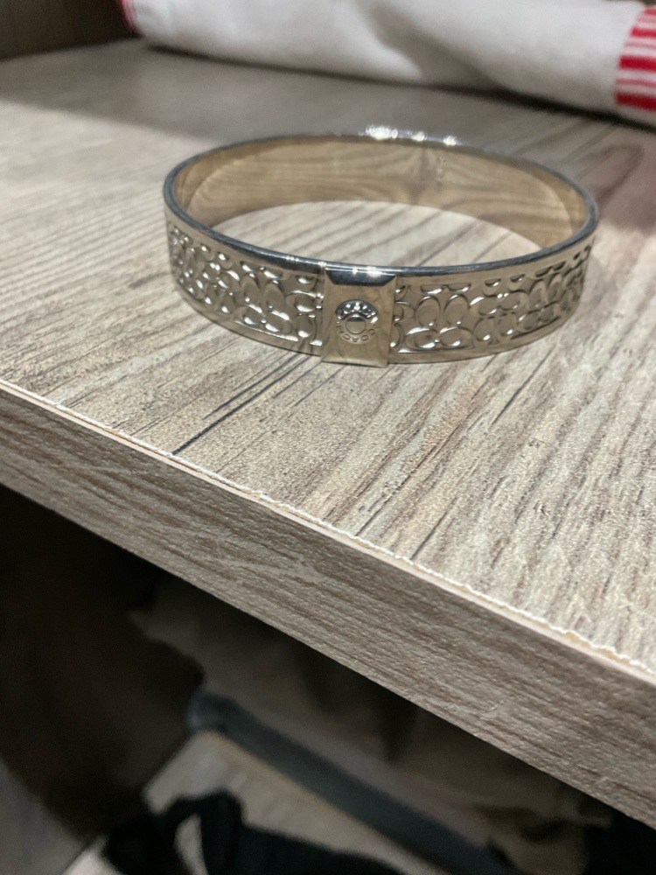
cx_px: 328
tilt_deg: -34.9
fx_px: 733
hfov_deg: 48.2
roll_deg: -1.8
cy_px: 438
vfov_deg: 61.7
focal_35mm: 29
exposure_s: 1/50
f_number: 1.8
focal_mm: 3
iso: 200
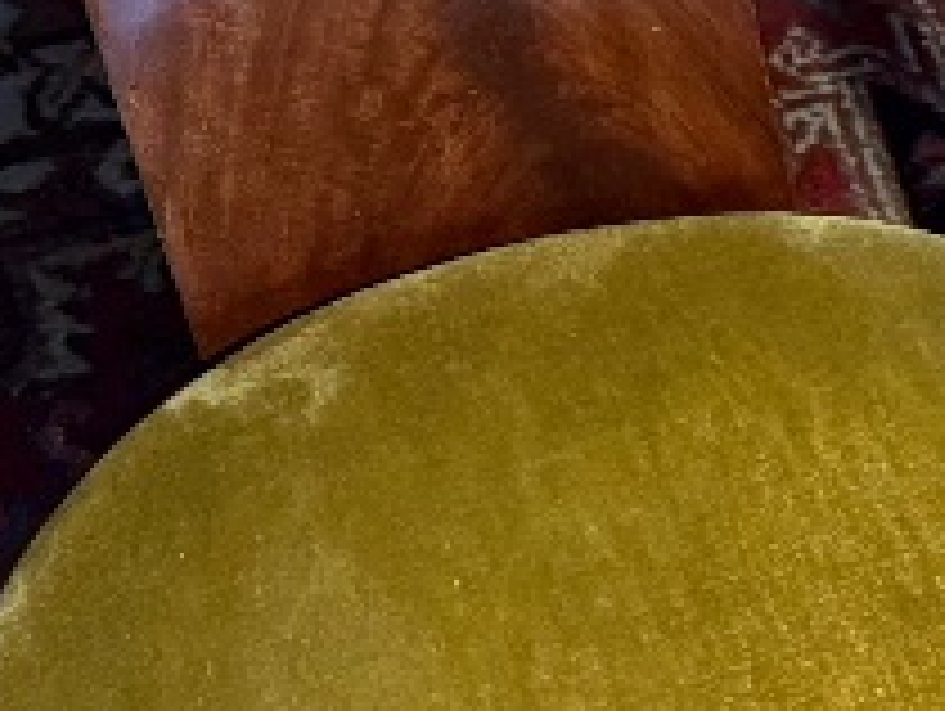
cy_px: 351
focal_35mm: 137
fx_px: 3744
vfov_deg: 10.8
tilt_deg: -46.9
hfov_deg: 13.1
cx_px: 1656
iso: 1000
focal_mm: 6.76
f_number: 1.78
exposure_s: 1/30
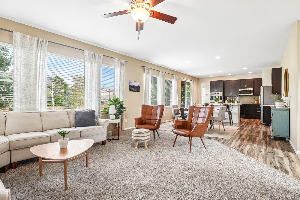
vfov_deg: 72.0
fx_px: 137
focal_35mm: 16
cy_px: 100
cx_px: 150
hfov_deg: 95.0
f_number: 8
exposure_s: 1/30
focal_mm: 11
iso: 320
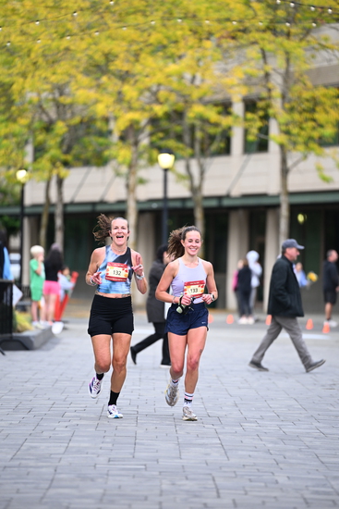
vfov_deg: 10.3
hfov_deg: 6.9
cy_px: 254
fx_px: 2823
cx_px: 170
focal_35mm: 200
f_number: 2.8
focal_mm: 200
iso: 1000
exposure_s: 1/1600
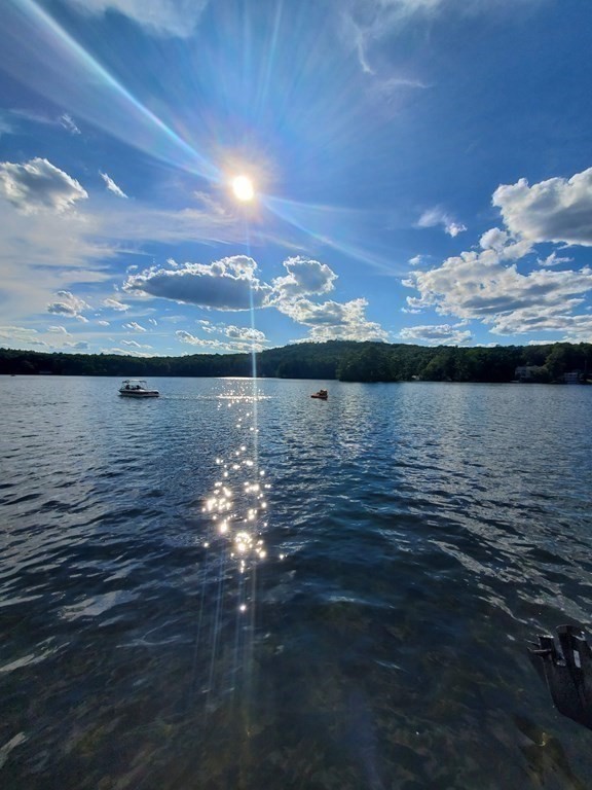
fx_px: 296
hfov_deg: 89.9
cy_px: 395
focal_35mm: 13
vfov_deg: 106.2
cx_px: 296
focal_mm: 1.8
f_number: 2.2
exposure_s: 1/3372
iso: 50
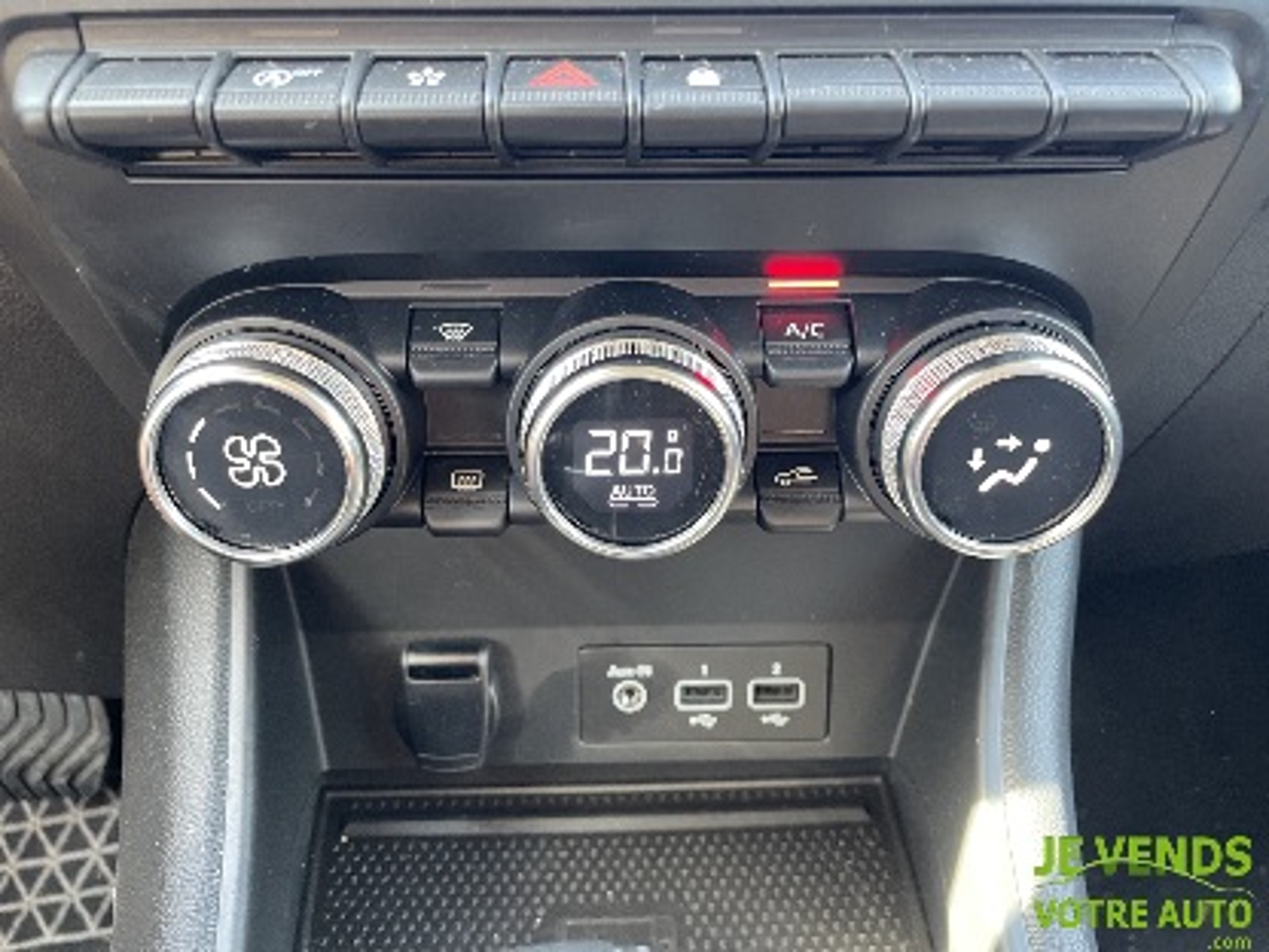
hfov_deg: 67.3
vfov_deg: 53.1
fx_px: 953
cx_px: 634
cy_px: 476
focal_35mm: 26
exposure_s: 1/54
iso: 250
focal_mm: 4.2
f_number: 1.6
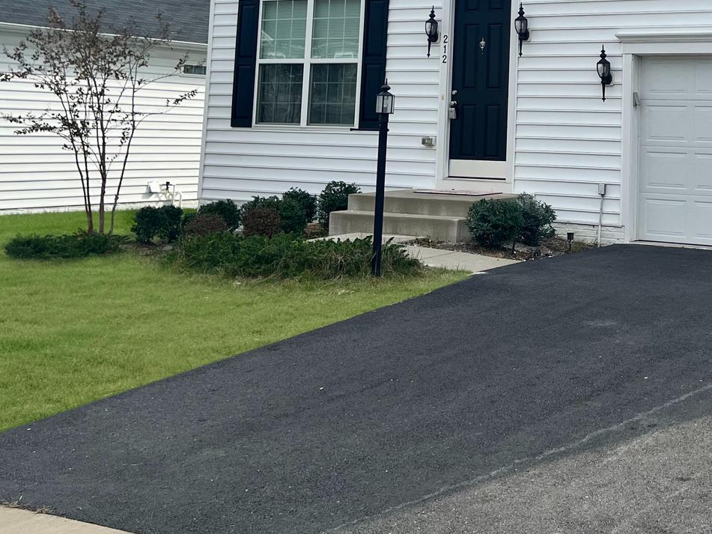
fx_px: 1152
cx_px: 563
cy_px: -1
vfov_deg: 24.9
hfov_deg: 33.4
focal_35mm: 56
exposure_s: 1/5882
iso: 50
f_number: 1.5
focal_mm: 5.7
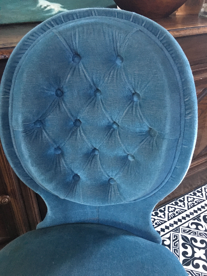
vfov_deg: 61.7
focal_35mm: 29
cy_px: 138
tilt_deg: -31.8
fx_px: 231
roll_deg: +0.2
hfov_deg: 48.2
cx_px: 104
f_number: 2.2
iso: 320
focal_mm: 4.15
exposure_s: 1/17
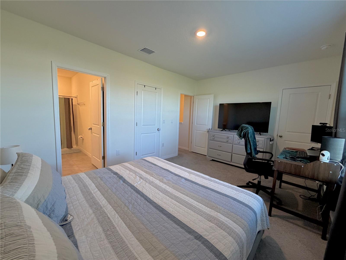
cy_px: 130
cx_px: 173
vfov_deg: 85.7
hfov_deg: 102.1
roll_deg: -2.2
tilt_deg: -5.5
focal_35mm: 14
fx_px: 140
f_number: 2.2
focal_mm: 2.22
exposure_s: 1/120
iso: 320
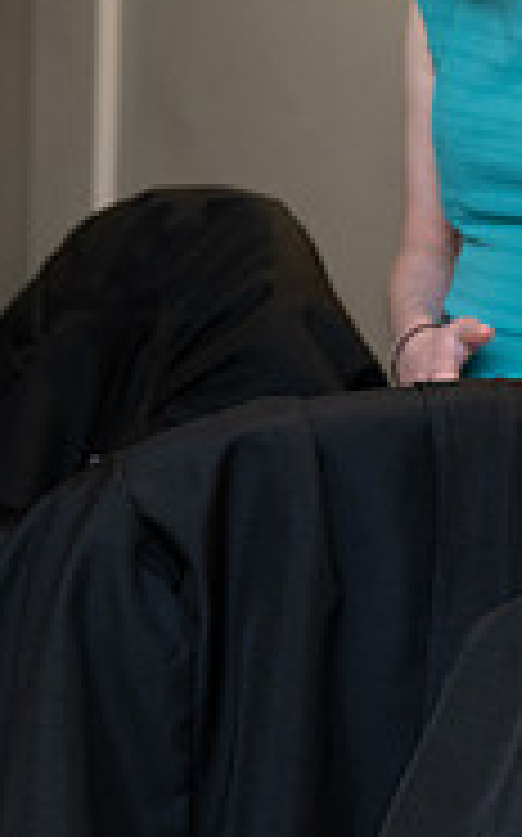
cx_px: 1296
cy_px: 11
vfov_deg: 13.0
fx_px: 3625
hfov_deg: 7.6
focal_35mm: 159
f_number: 5
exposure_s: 1/125
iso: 1000
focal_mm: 50
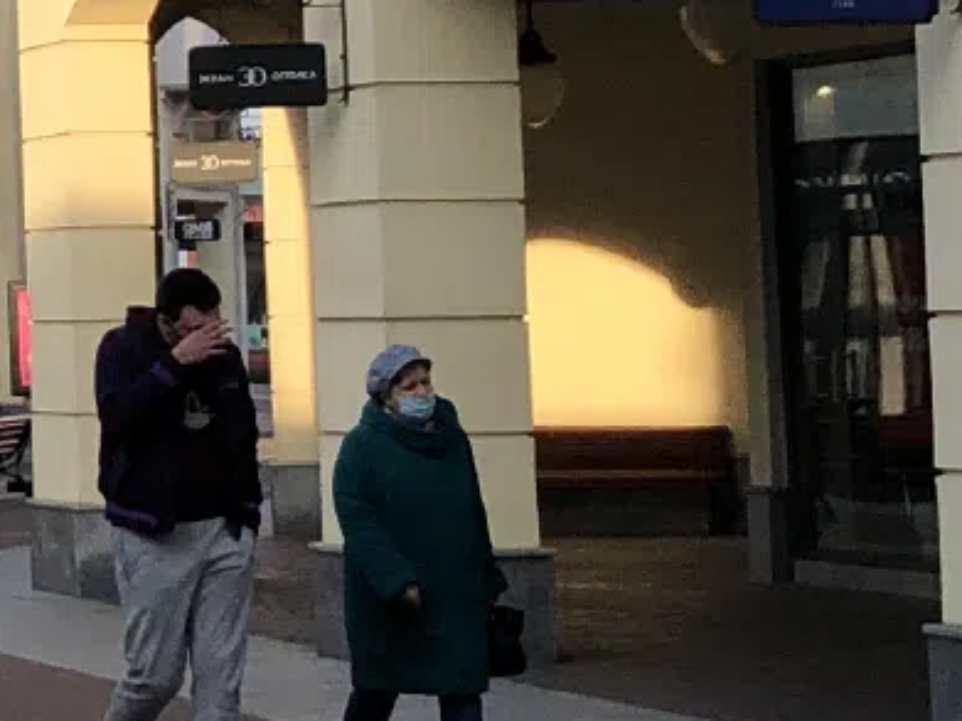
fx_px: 4779
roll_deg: +1.0
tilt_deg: +6.5
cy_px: -39
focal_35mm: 172
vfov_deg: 8.6
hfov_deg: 11.0
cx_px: -490
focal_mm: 4
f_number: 1.8
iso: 20
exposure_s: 1/771
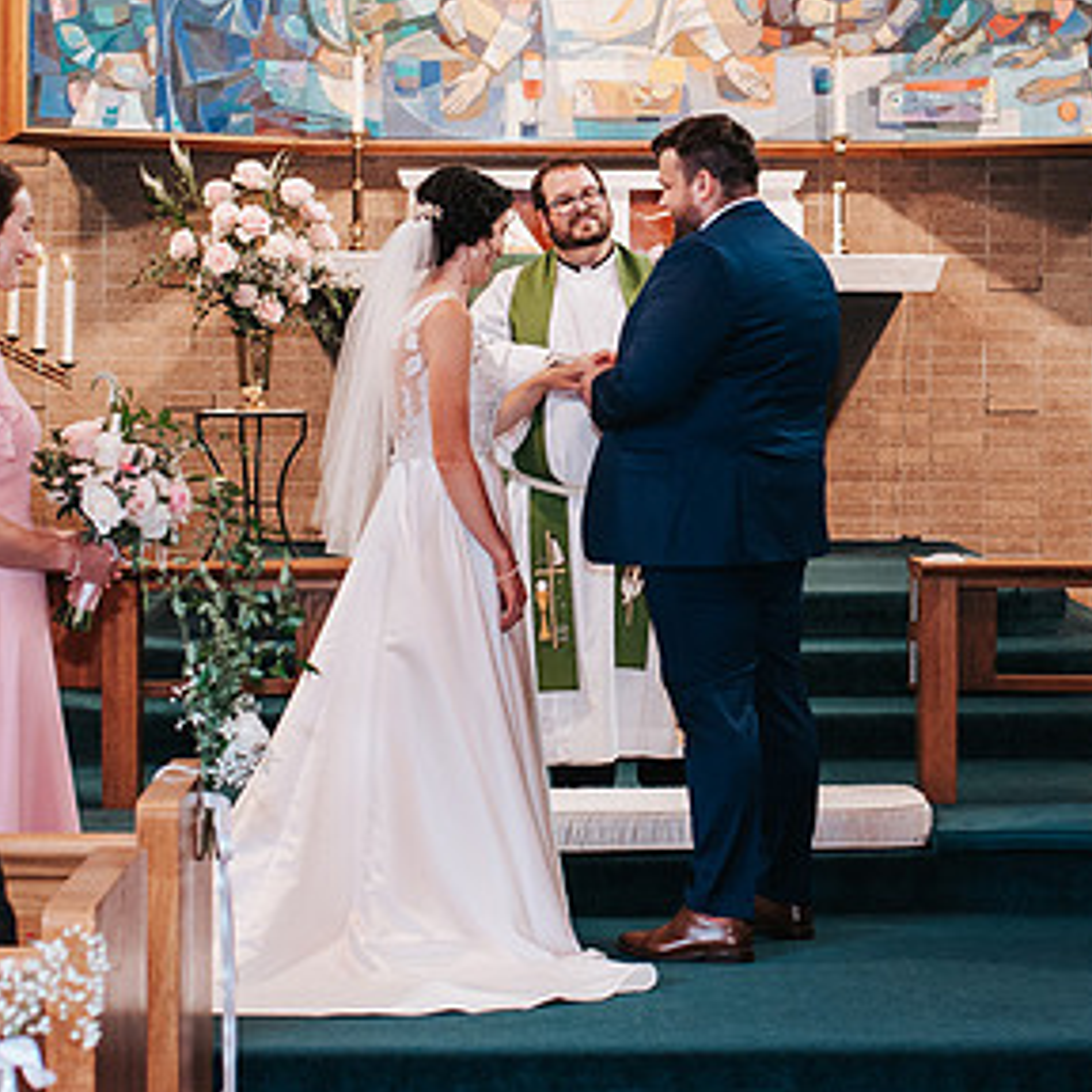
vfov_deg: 17.9
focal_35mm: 97
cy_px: 392
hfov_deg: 17.9
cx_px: 659
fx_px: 3462
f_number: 3.2
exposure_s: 1/125
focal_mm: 35
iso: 800
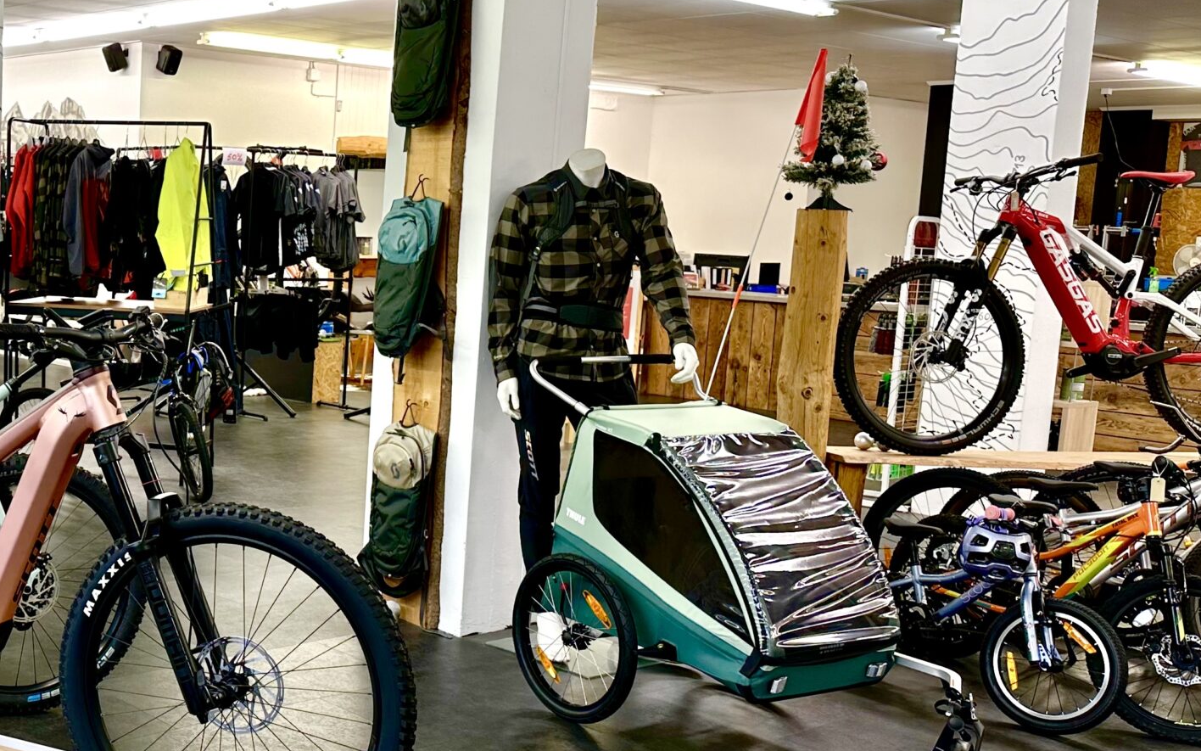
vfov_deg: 28.0
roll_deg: -2.1
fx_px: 1506
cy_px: 413
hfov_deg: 40.6
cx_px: 149
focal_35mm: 46
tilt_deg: -7.0
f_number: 1.78
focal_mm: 6.86
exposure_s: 1/100
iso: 100
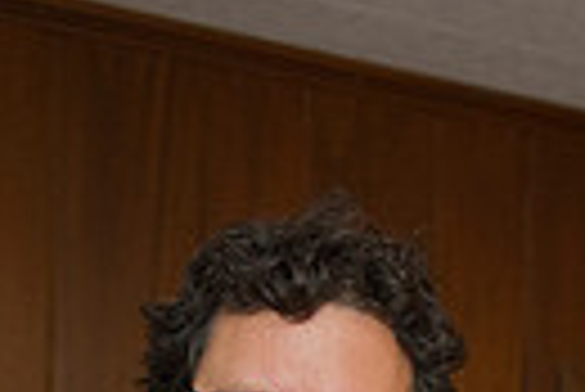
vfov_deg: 9.3
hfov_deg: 14.2
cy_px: 811
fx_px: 2245
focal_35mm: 138
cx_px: 760
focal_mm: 31
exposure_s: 1/500
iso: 2000
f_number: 2.8
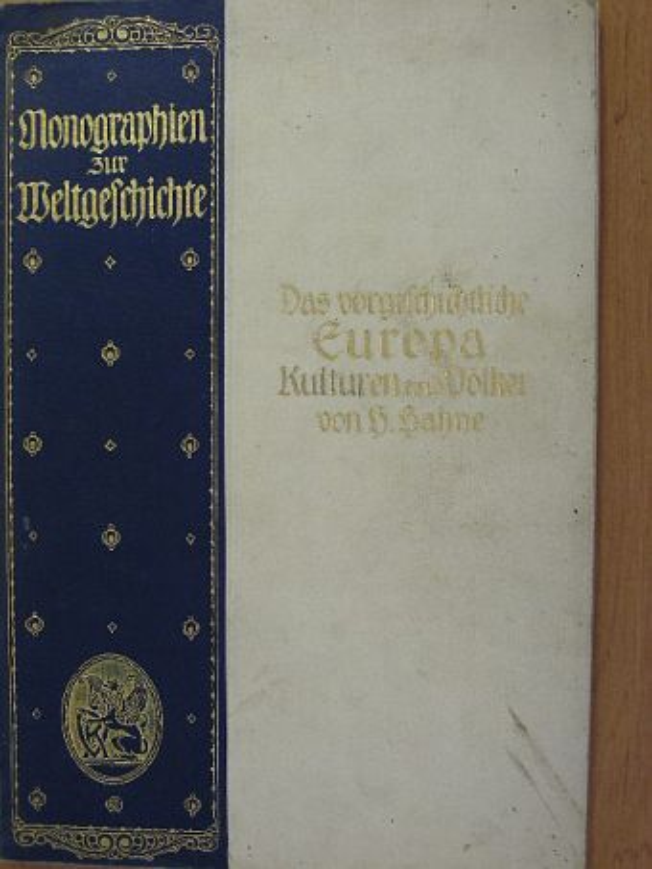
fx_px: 1330
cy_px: 434
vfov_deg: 36.2
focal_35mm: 53
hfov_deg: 27.5
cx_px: 326
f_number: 3.5
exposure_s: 1/47.5
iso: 100
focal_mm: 8.8
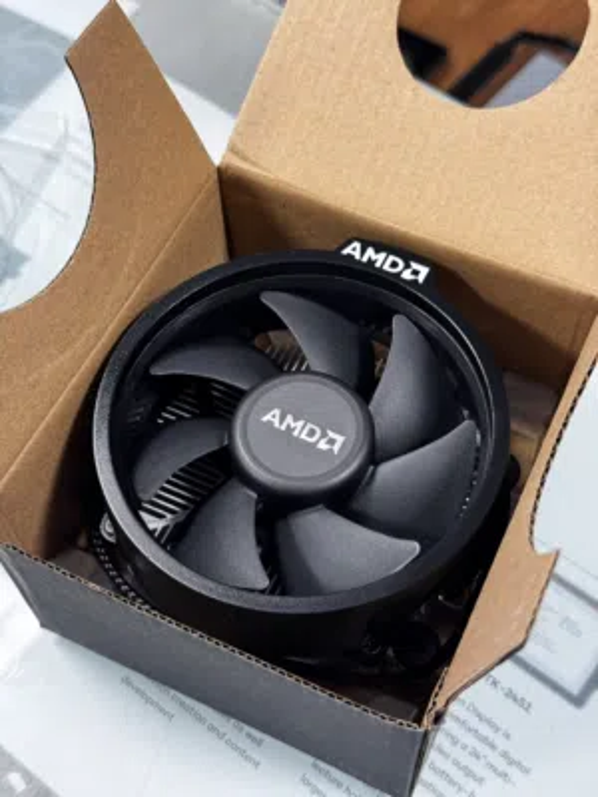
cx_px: 299
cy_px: 398
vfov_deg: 39.7
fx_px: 1106
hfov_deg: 30.3
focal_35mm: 48
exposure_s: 1/100
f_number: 1.78
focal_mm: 6.76
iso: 64
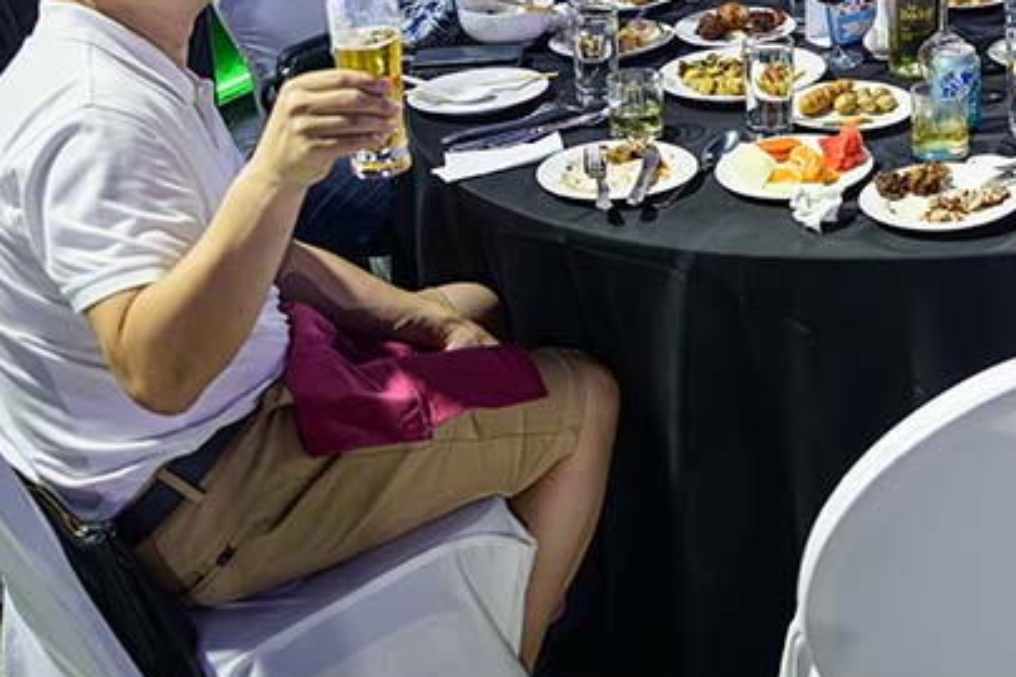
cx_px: 961
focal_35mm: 57
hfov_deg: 32.8
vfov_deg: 23.0
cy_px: 28
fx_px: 1608
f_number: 2.8
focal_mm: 24
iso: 2800
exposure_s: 1/250
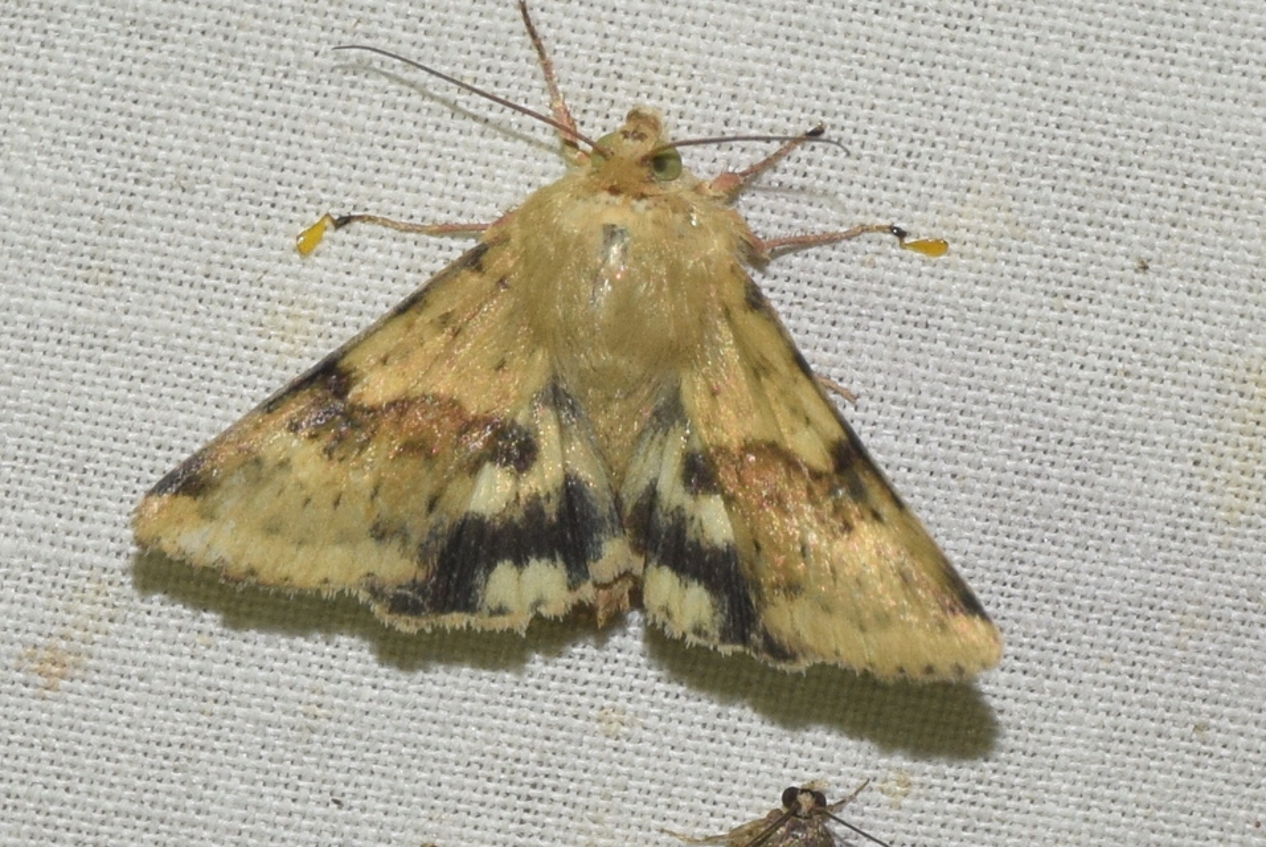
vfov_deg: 7.9
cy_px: 424
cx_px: 633
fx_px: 6124
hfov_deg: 11.8
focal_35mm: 174
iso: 400
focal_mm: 116
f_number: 14
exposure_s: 1/200
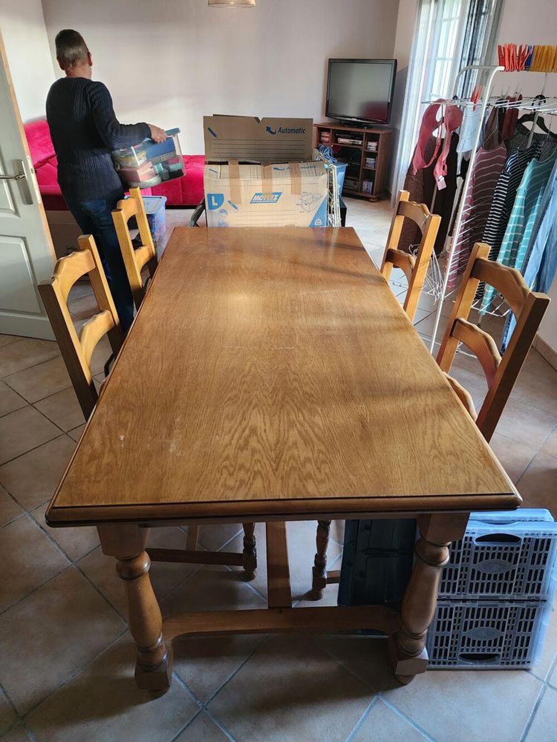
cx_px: 278
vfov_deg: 73.9
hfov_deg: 58.9
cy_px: 371
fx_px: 493
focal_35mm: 23
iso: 640
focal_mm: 6.4
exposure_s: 1/60
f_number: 1.8
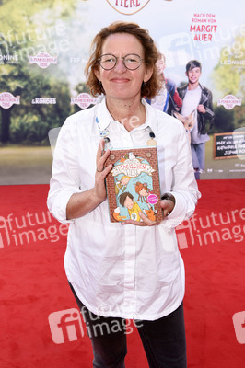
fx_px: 358
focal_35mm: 35
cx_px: 122
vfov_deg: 54.5
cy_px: 184
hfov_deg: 37.8
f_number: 6.3
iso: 400
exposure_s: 1/160
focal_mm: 35
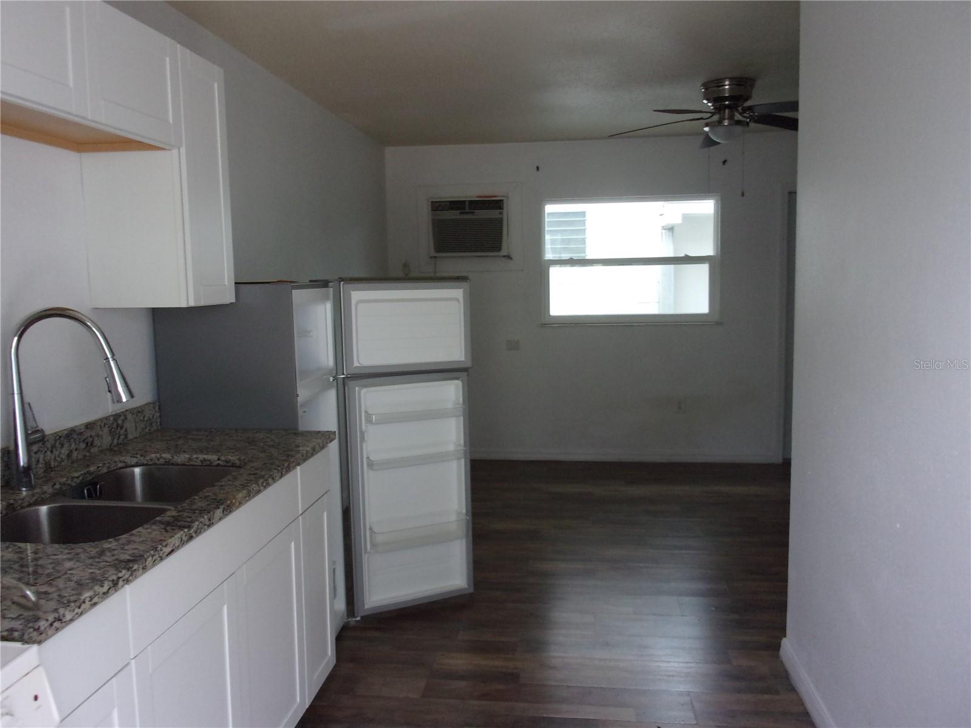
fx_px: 785
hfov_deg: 63.4
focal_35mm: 28
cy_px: 364
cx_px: 486
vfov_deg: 49.7
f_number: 3.9
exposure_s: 1/34
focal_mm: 5.1
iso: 200
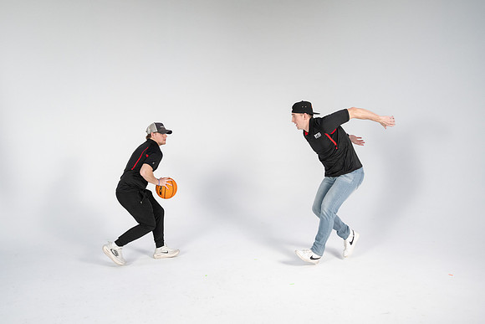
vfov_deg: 47.2
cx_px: 220
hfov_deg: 66.4
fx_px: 370
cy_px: 150
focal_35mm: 27
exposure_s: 1/500
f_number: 3.5
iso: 1250
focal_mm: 24
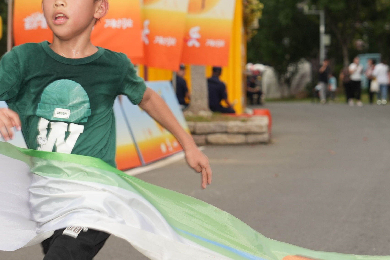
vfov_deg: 12.8
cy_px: 117
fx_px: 1159
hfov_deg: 19.1
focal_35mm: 107
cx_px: 178
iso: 250
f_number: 3.5
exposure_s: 1/250
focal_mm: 54
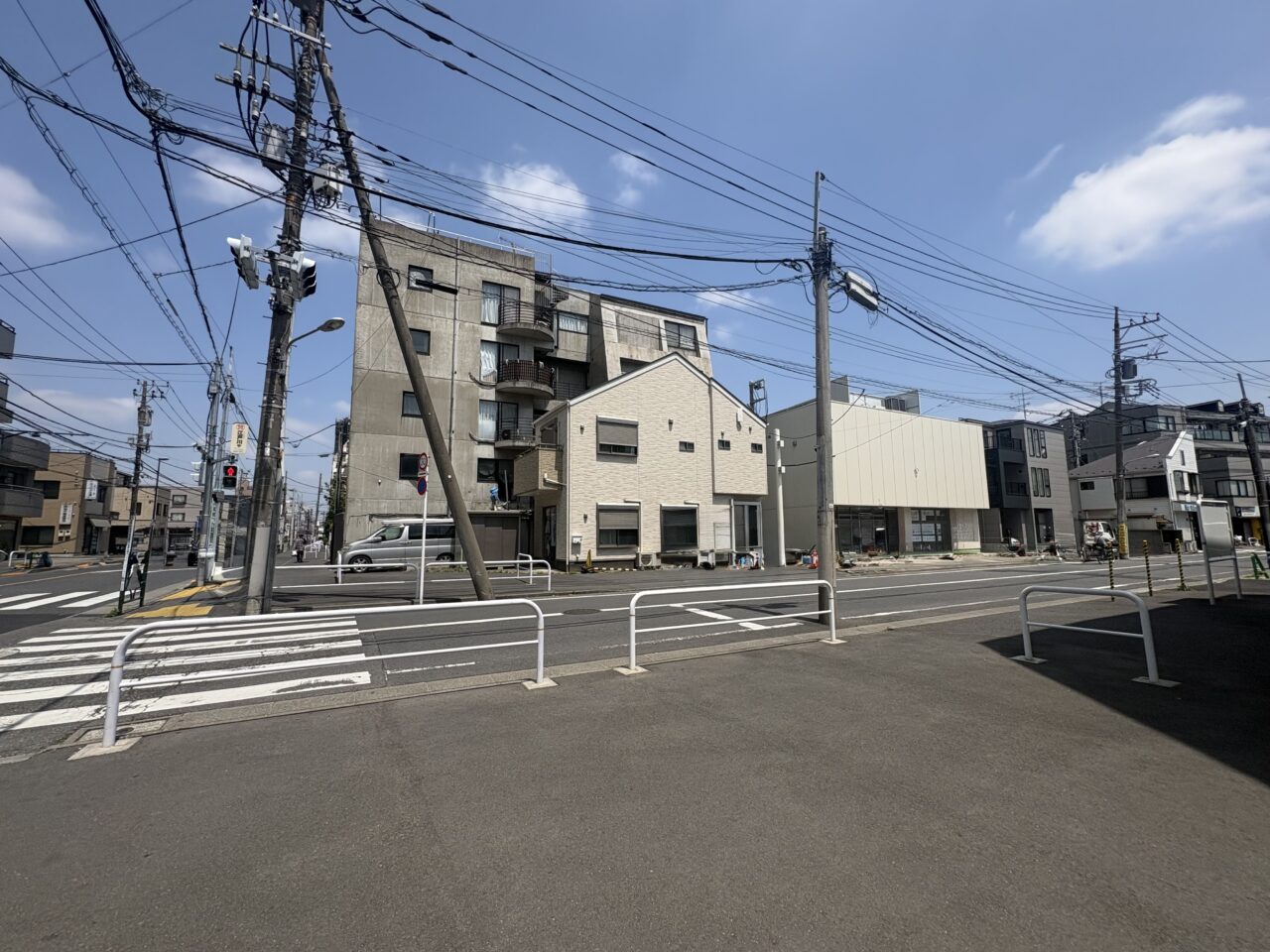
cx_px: 635
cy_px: 476
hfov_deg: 102.1
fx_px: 514
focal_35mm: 14
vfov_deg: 85.7
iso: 50
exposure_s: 1/2874
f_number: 2.2
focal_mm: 2.22
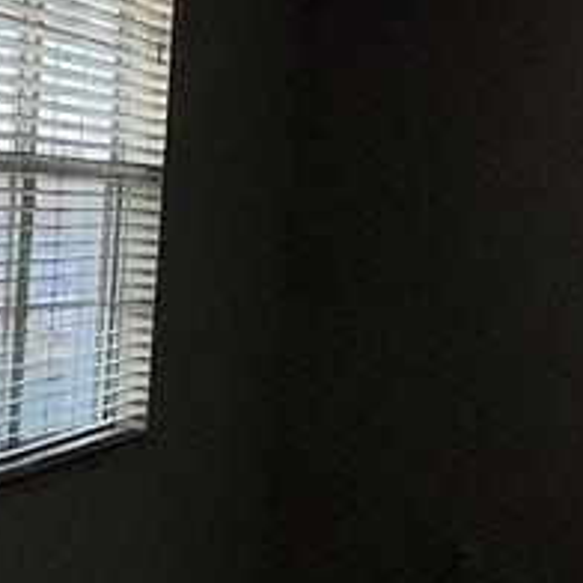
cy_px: 330
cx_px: -857
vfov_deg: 18.5
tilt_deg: -3.9
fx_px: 1791
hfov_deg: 13.2
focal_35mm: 94
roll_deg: -1.0
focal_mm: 1.57
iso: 32
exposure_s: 1/295
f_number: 1.8
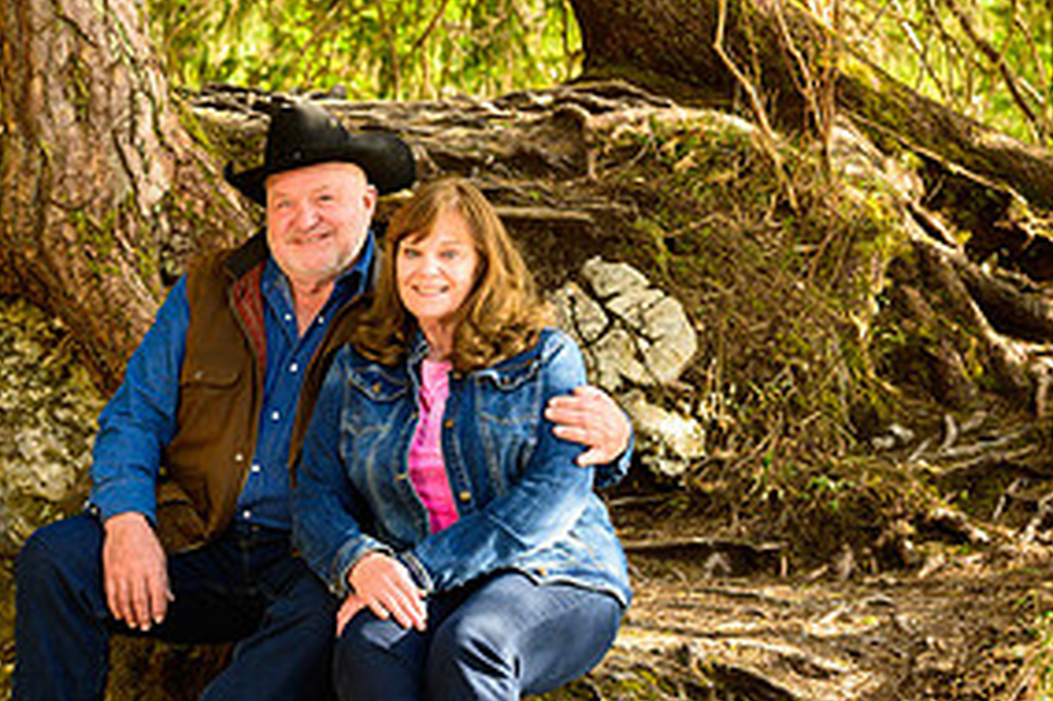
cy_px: 404
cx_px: 271
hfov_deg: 13.4
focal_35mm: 153
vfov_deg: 9.0
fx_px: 4472
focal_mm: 75
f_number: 5.6
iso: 200
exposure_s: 1/60
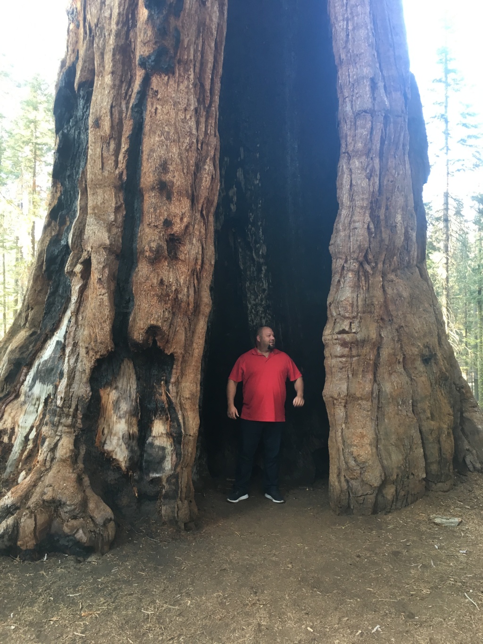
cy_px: 322
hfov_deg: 48.2
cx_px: 242
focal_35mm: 29
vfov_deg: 61.7
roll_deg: +1.0
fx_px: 539
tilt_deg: +3.1
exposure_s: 1/30
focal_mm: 4.15
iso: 64
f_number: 2.2
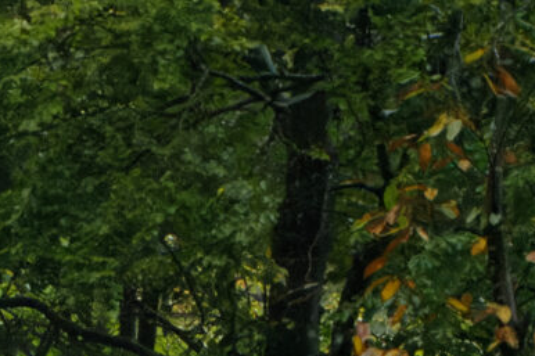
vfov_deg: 1.5
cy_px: 1049
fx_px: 13309
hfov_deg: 2.3
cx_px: -15
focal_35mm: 896
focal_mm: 90
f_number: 14
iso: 10000
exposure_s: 1/1000
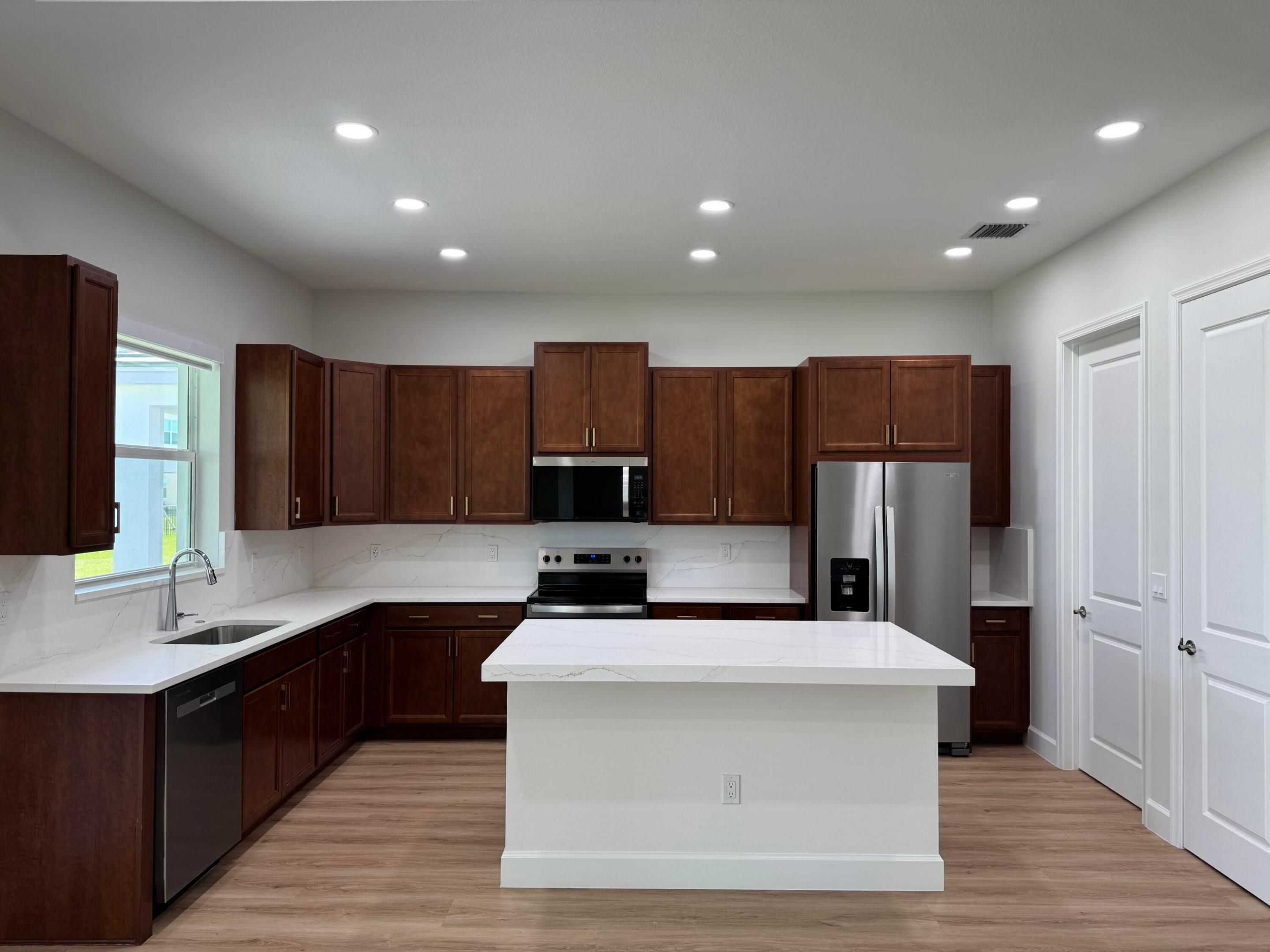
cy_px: 476
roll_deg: +0.1
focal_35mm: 24
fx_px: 881
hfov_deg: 71.6
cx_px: 635
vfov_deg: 56.8
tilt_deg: +0.3
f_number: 1.78
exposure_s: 1/120
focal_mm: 6.76
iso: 80
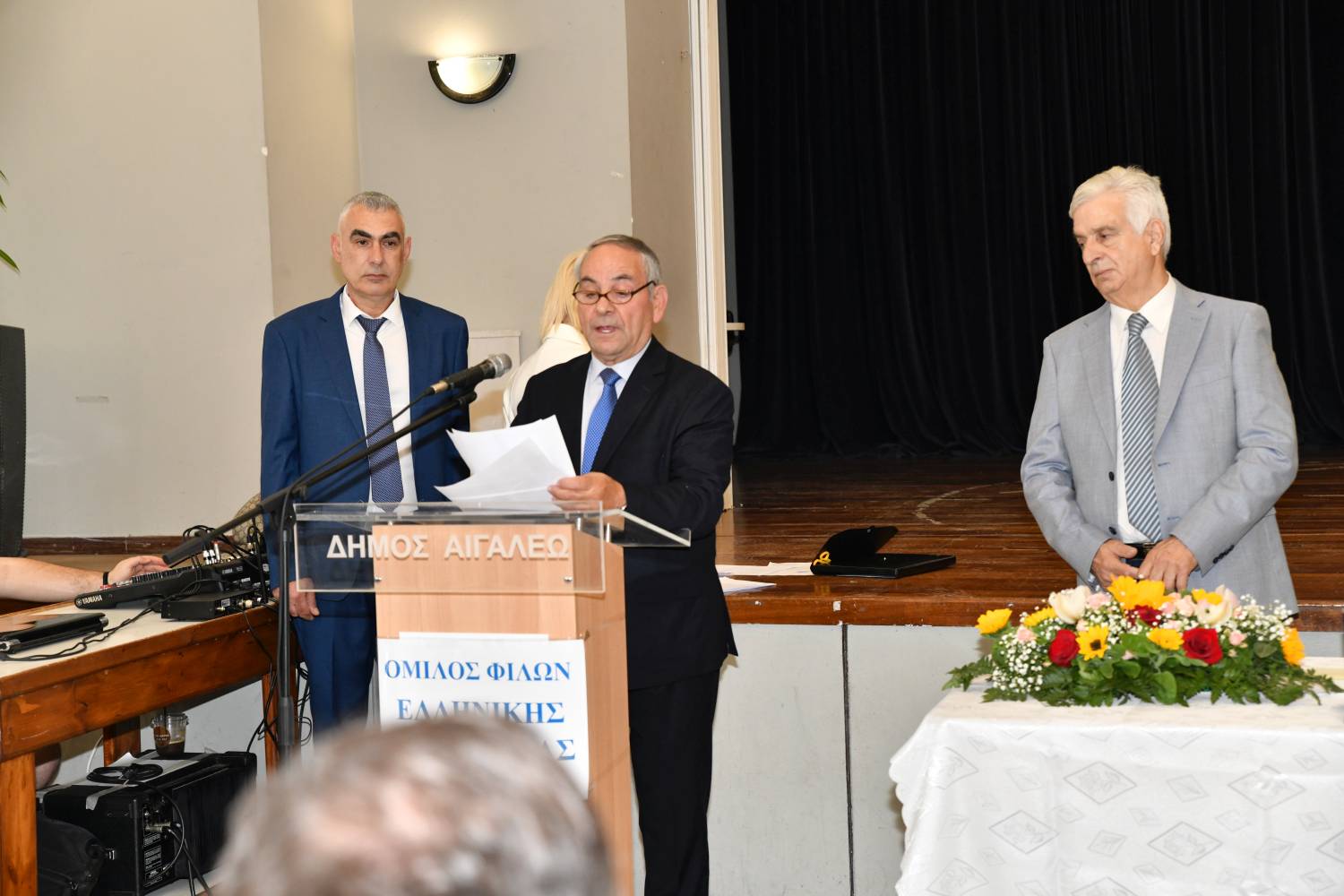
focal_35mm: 58
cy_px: 448
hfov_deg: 34.5
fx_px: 2165
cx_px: 672
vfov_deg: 23.4
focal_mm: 58
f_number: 4.5
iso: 1600
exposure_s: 1/200
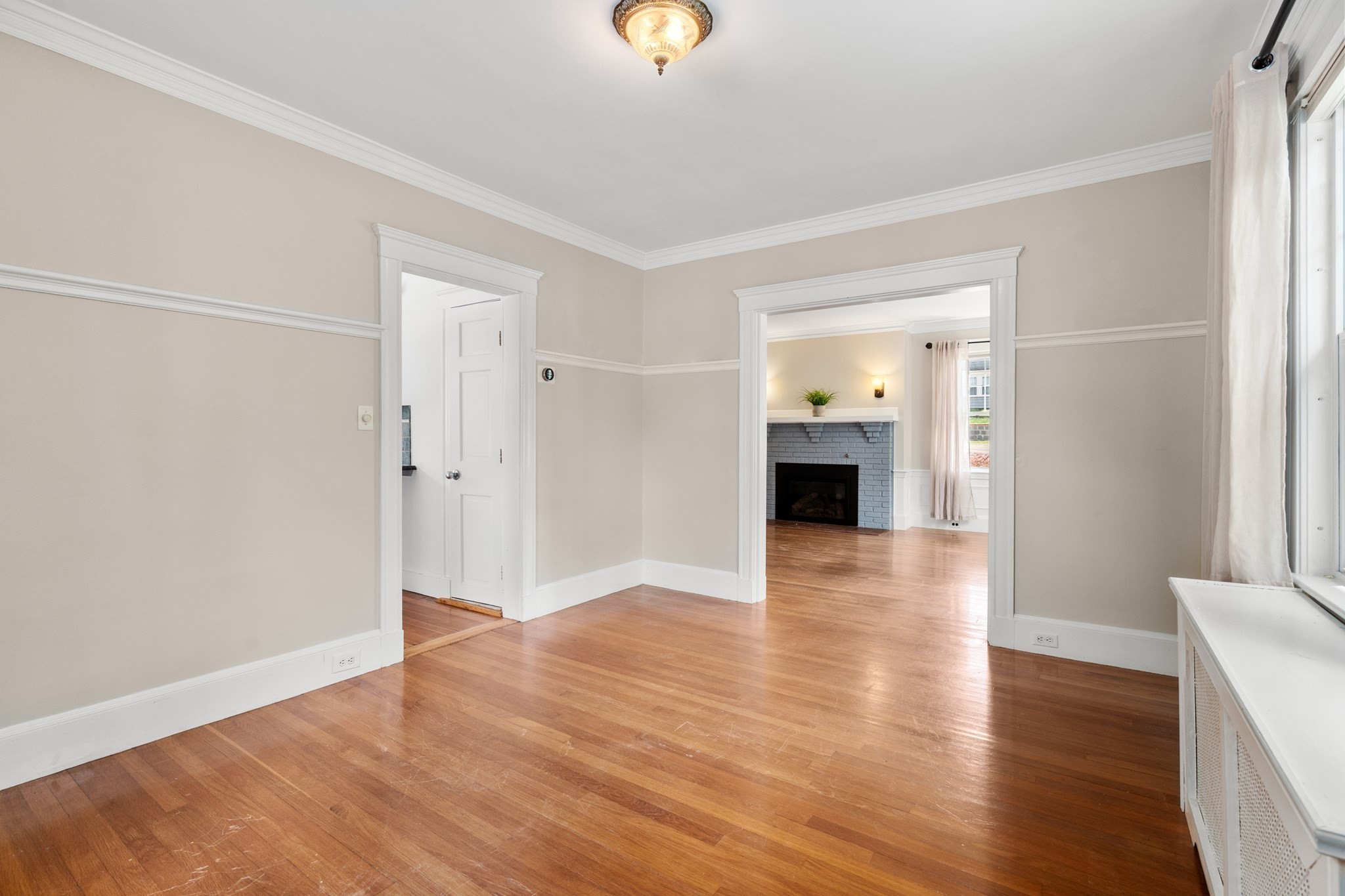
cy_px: 448
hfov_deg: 96.7
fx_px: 598
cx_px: 672
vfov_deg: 73.7
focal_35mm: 16
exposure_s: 1/13
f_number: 7.1
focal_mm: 16
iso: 320
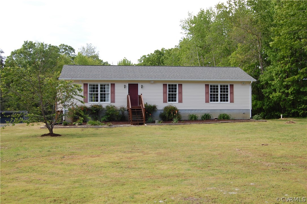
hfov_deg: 46.4
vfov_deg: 31.8
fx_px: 358
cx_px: 154
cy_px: 102
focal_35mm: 42
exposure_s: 1/250
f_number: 8
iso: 200
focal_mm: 28
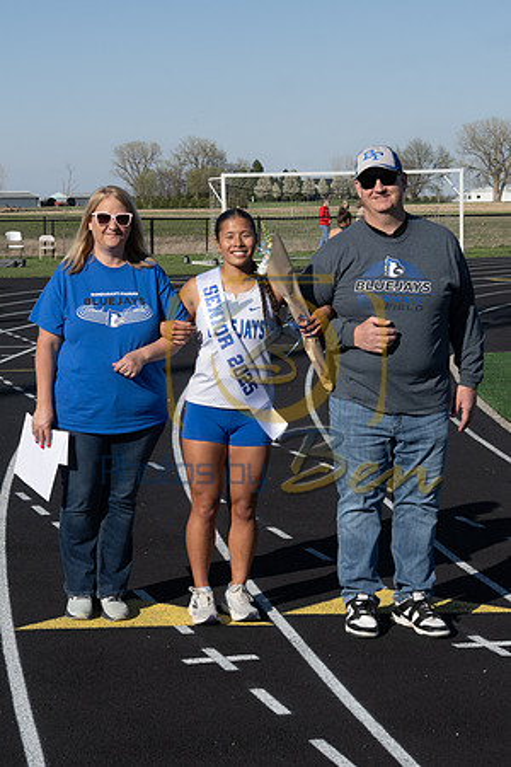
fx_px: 1615
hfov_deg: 17.9
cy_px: 359
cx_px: 135
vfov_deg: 26.7
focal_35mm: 76
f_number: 8
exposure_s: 1/400
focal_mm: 31
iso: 100
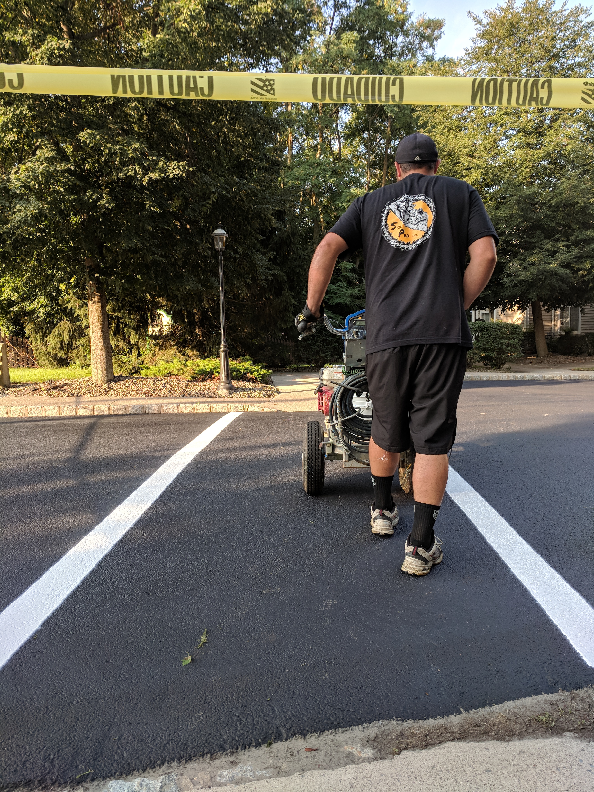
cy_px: 396
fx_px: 595
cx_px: 297
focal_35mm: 26
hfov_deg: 53.1
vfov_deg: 67.3
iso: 50
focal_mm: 4.67
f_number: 2
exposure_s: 1/362
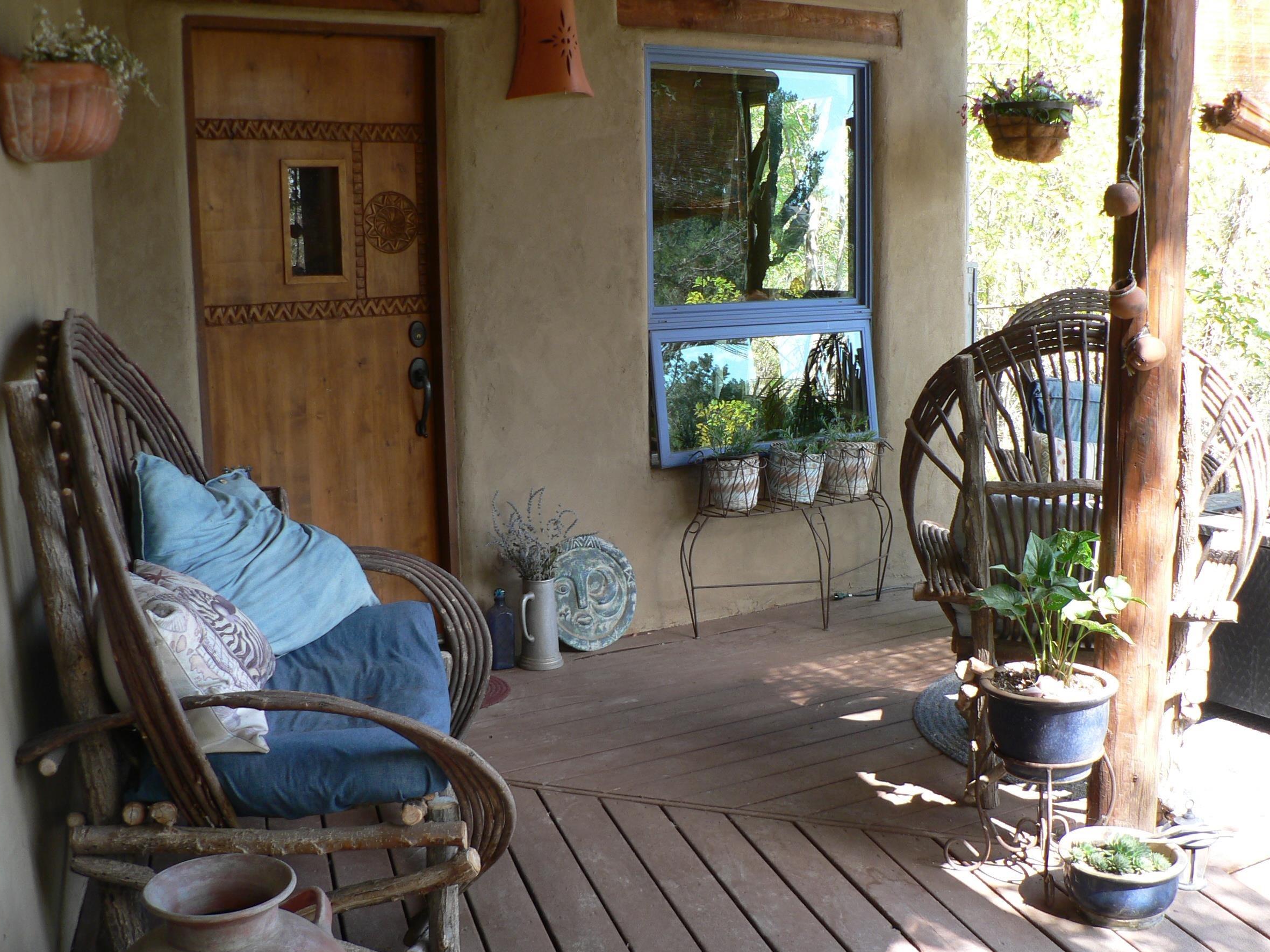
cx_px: 671
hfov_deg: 47.8
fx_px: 1431
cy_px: 481
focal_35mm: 39
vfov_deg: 36.8
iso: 80
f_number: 2.8
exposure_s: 1/60
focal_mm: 6
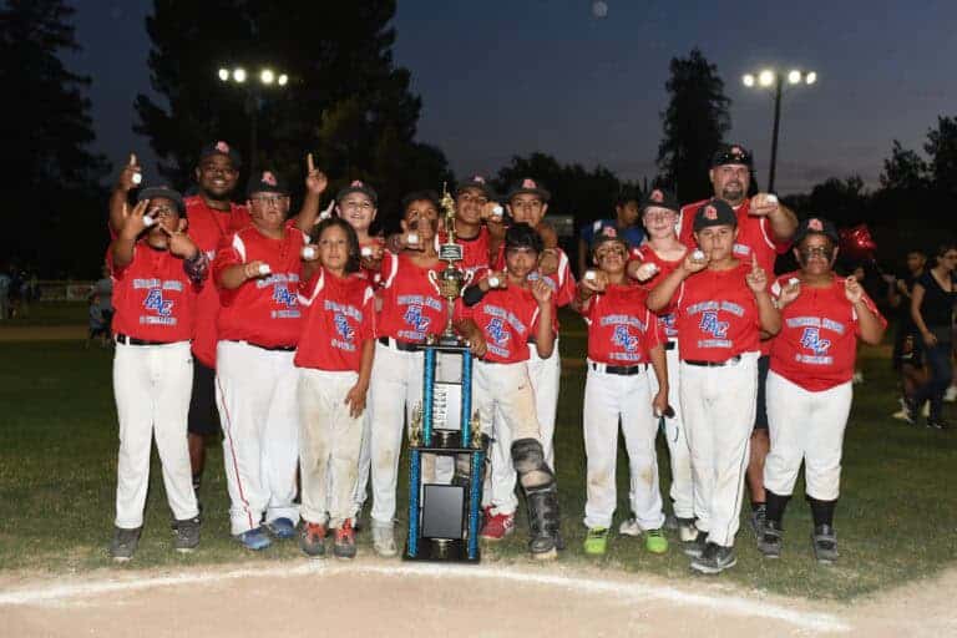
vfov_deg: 36.9
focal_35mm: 36
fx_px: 957
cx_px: 478
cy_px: 319
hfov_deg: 53.1
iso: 800
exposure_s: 1/60
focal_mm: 24
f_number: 7.1
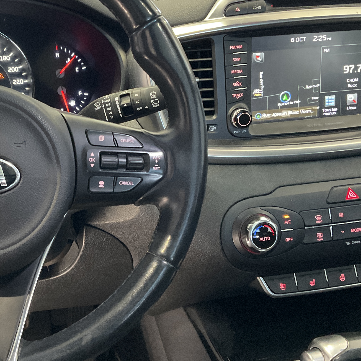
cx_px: 93
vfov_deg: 33.4
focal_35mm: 51
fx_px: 602
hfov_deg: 32.8
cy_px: 161
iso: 320
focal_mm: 3
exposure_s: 1/40
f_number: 1.8
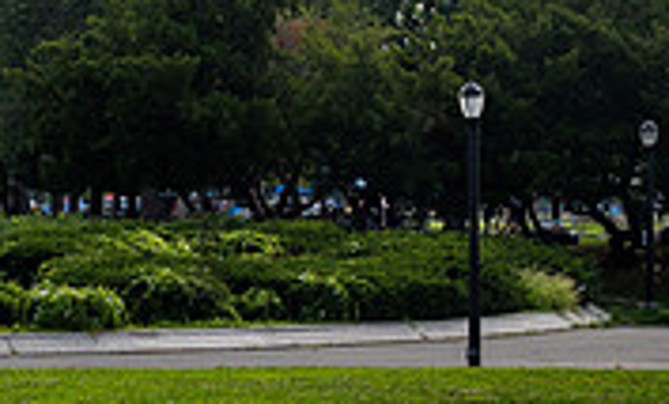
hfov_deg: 15.3
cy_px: 133
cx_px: -241
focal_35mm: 130
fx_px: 2349
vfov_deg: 9.8
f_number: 5.6
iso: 200
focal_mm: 38
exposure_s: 1/1000
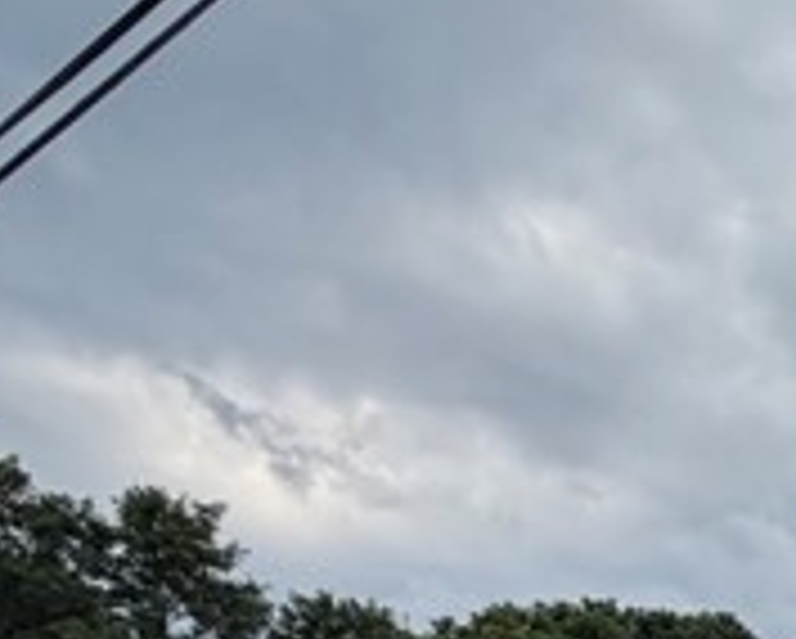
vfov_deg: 15.3
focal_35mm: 79
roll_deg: +1.0
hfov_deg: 19.8
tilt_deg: -5.0
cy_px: 1314
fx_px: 1863
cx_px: 1300
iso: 32
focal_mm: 2.22
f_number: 2.2
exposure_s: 1/770
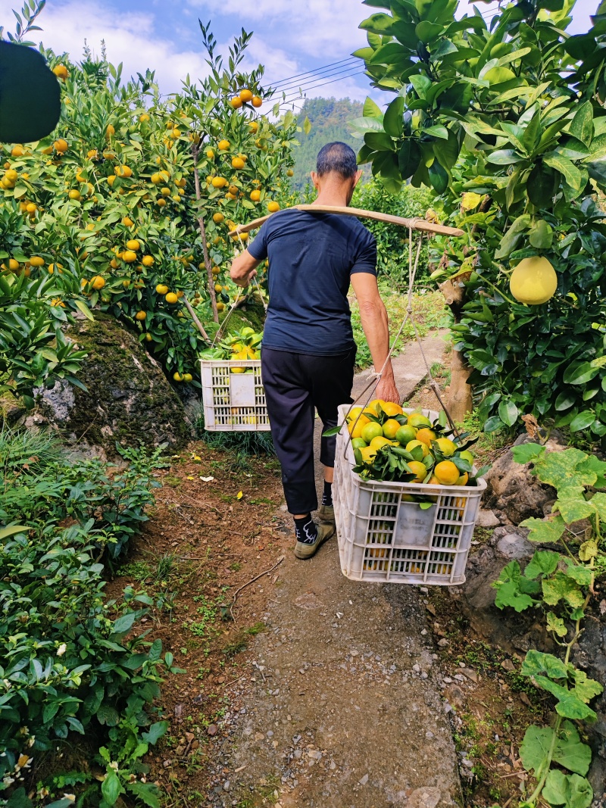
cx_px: 303
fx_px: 537
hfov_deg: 58.9
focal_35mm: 23
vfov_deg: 73.9
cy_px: 404
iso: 50
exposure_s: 1/833
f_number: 1.88
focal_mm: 5.56
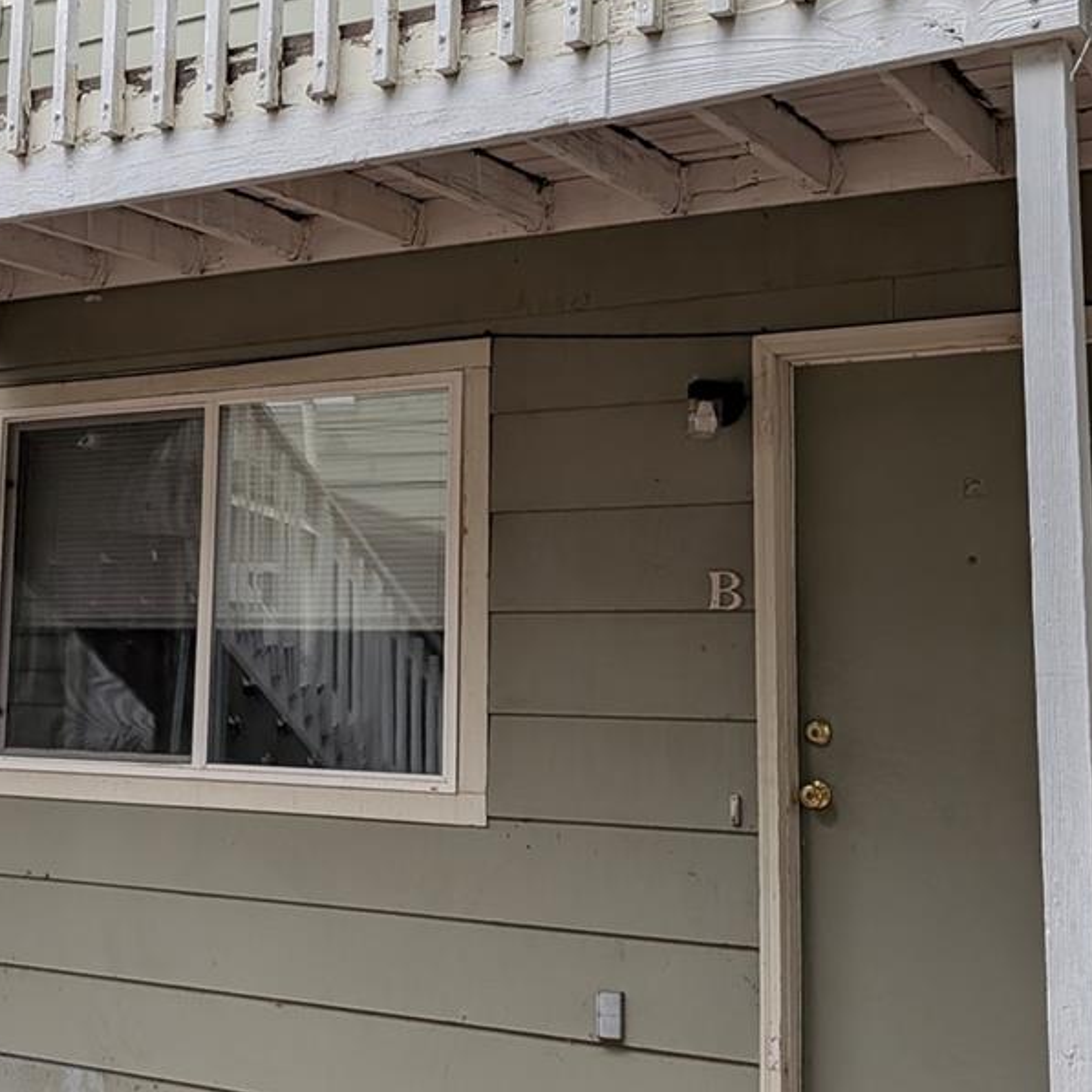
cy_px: 413
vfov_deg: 33.2
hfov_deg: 33.1
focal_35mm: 51
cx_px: 375
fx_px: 1820
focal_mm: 6.9
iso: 58
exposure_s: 1/1435
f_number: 1.68
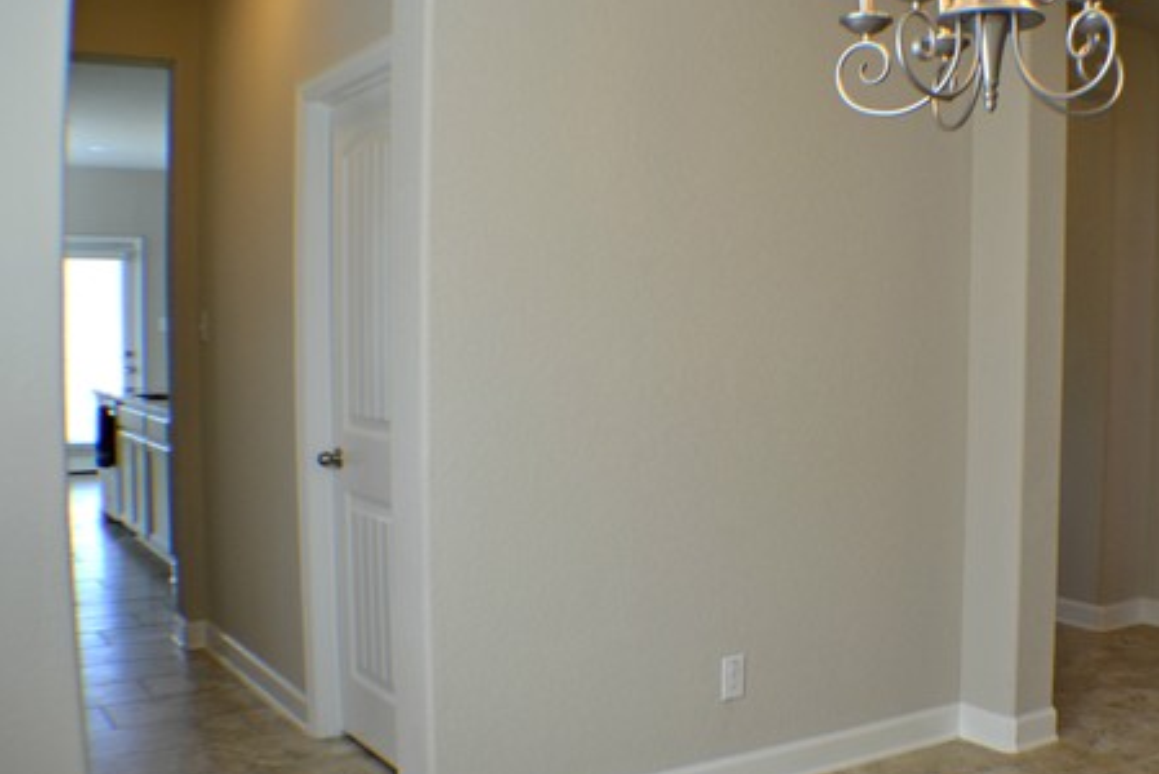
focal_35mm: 47
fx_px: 1514
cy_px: 414
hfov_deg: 41.3
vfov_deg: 28.7
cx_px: 777
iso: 400
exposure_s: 1/80
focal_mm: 22
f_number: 4.5
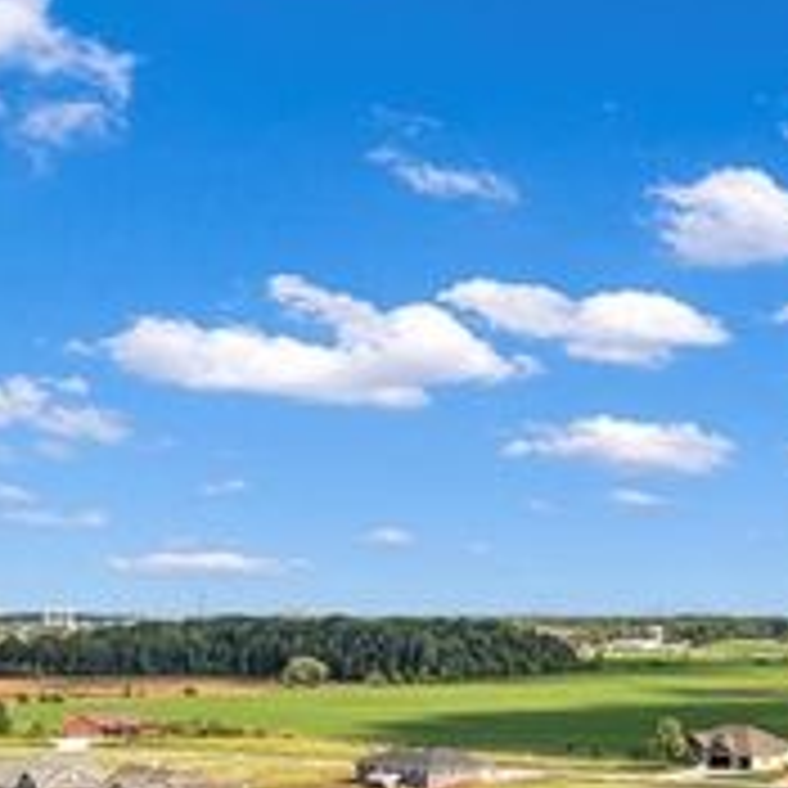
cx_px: 468
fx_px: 1751
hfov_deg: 25.3
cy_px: 619
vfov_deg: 25.0
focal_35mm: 68
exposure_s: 1/50
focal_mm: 10.26
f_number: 5.6
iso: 100
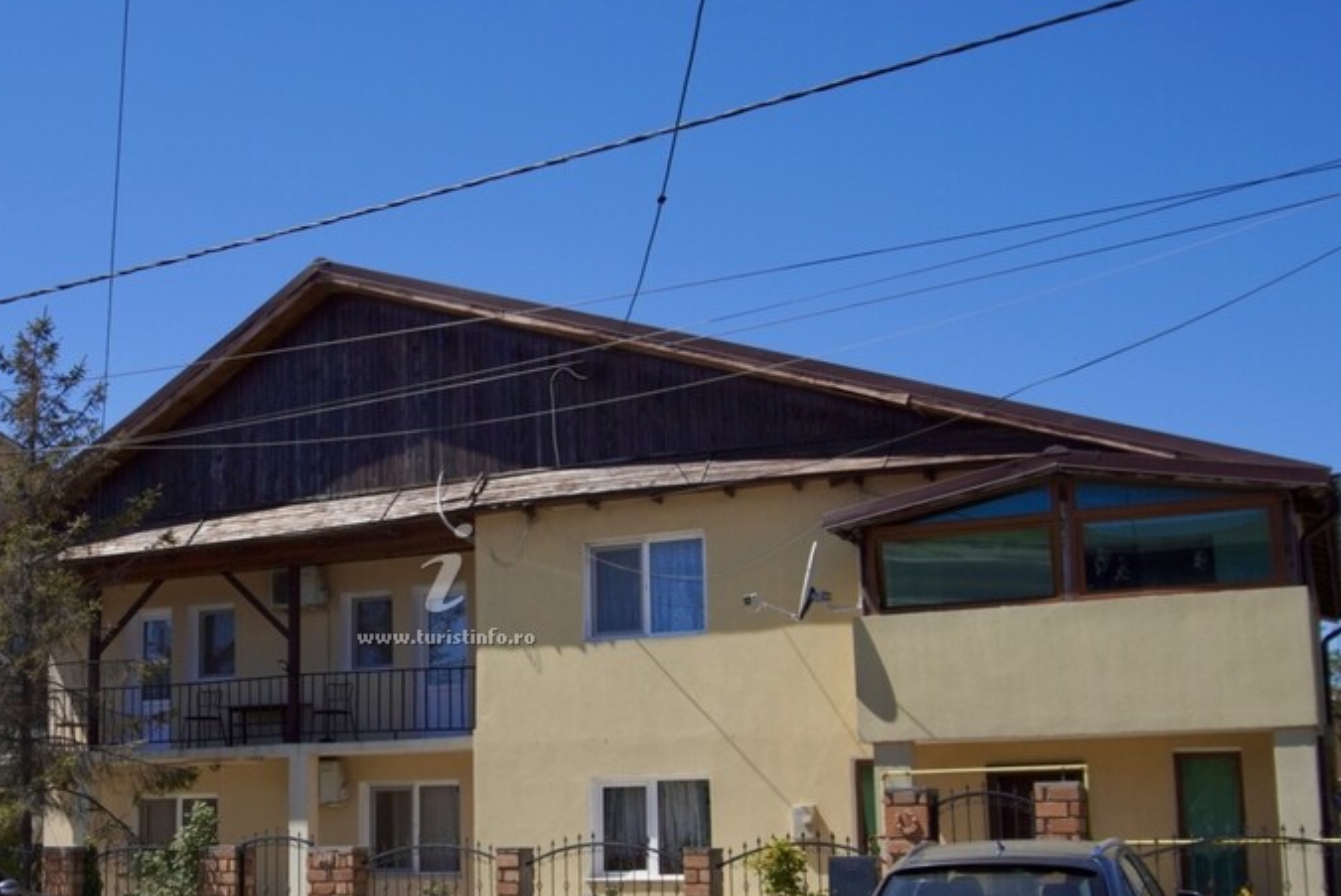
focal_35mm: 48
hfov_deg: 40.8
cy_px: 586
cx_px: 451
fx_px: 1780
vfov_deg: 28.1
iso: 100
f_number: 9
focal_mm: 21
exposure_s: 1/320
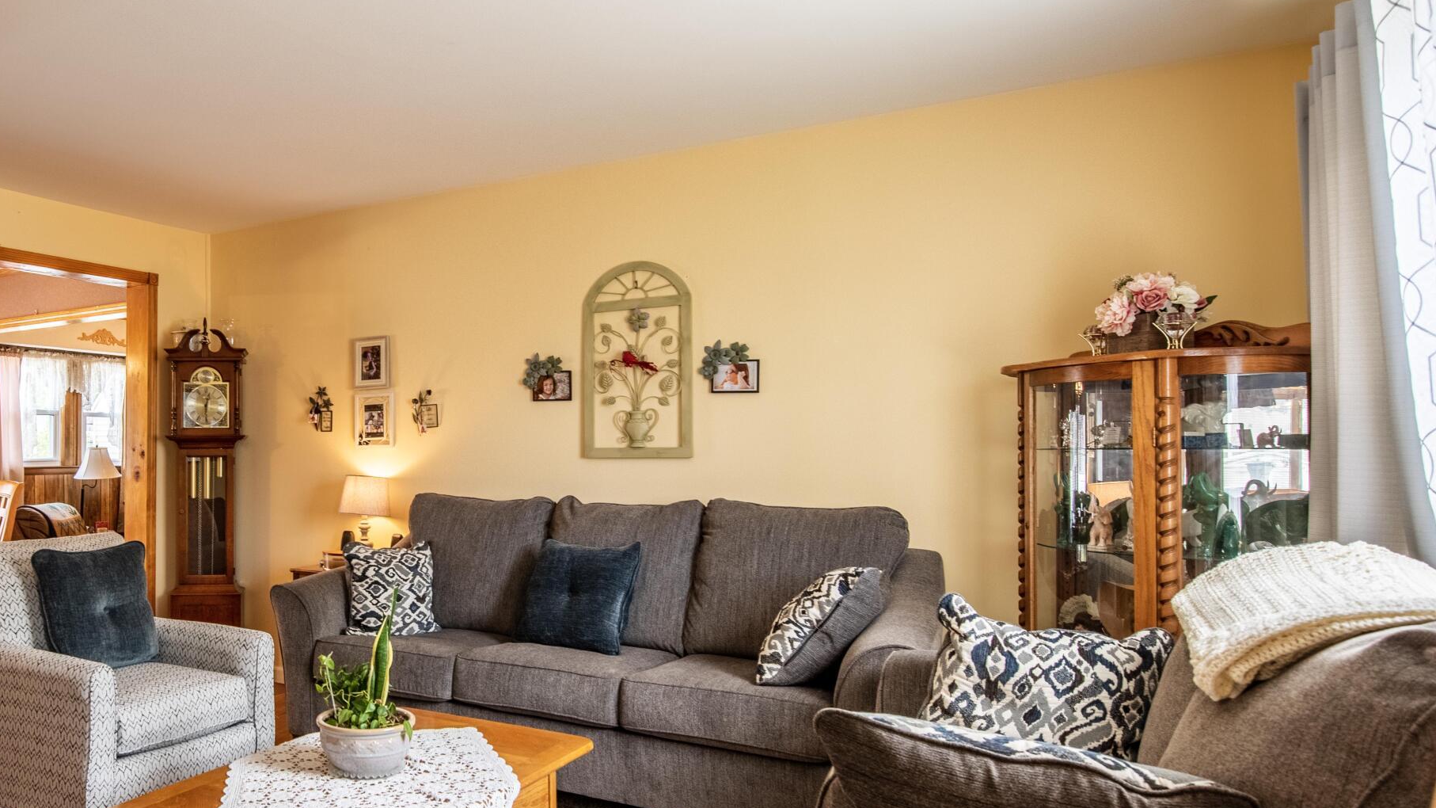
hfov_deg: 67.3
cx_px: 357
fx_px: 990
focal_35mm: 26
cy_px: 419
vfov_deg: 44.4
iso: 800
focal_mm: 15
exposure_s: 1/160
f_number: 7.1
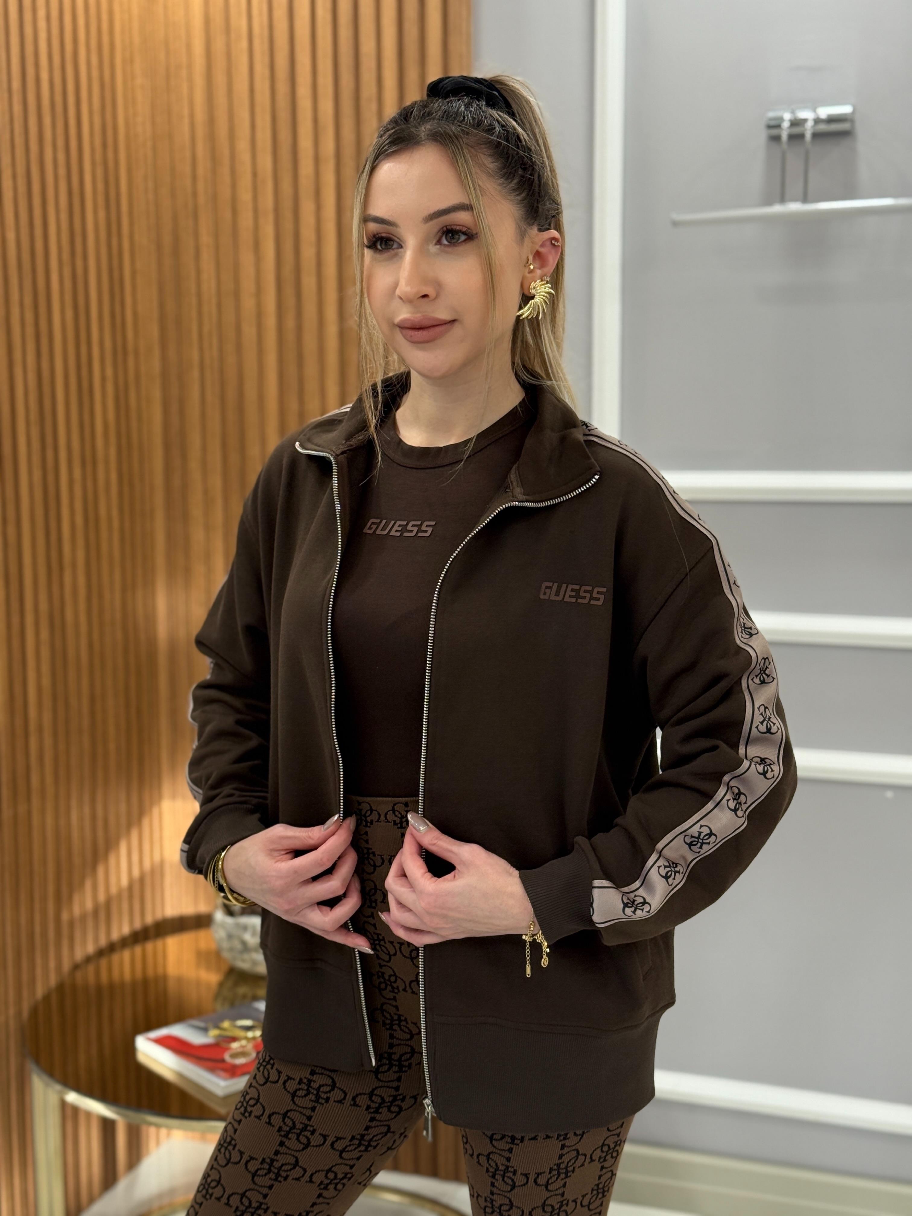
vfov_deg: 39.7
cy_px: 608
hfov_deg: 30.3
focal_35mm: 48
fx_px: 1686
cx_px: 456
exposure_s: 1/89
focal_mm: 6.76
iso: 160
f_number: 1.78
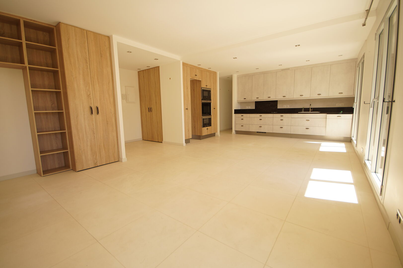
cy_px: 134
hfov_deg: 100.4
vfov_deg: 77.3
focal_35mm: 15
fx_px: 168
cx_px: 202
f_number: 4.5
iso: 100
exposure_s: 1/80
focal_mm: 10
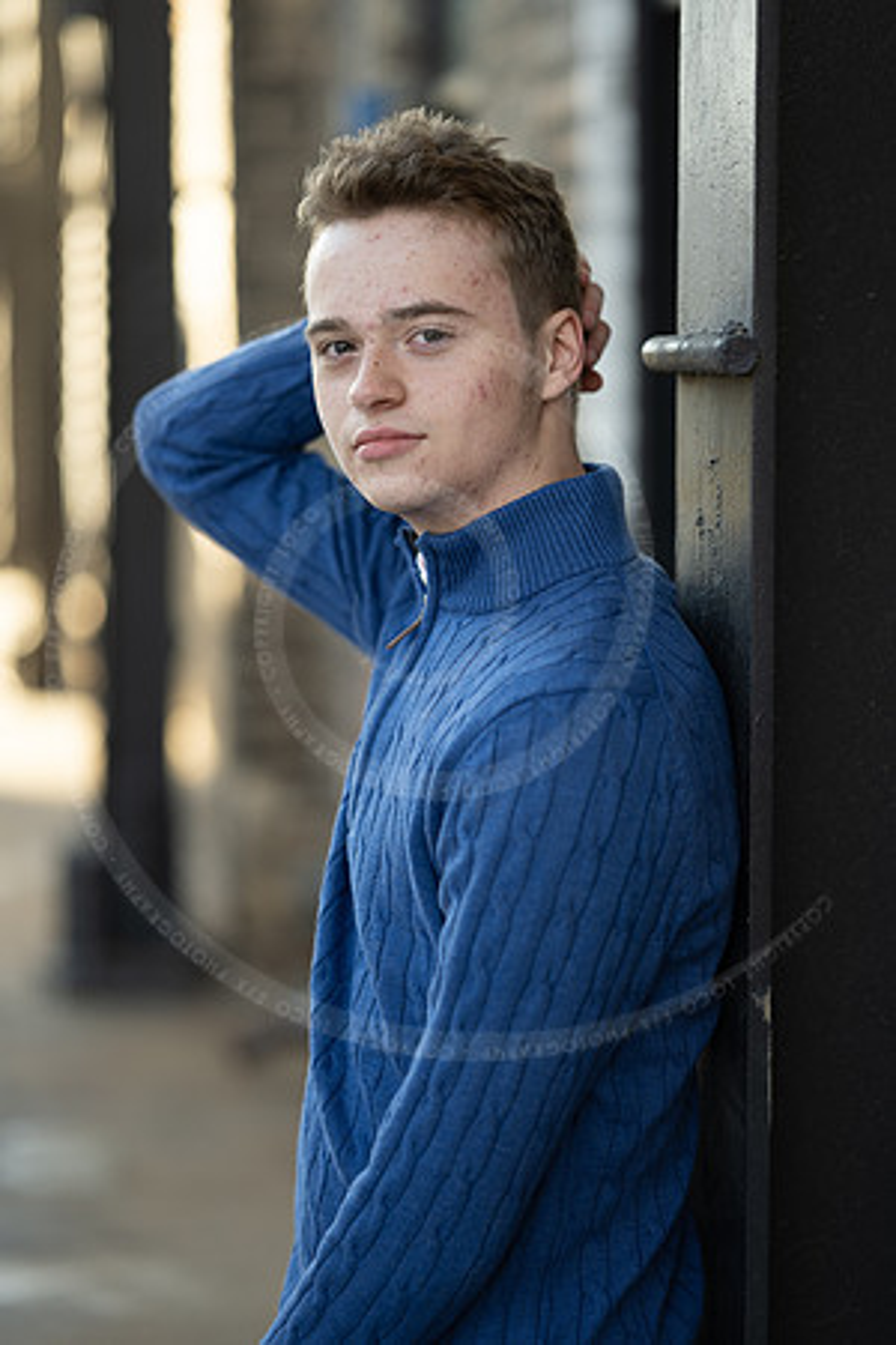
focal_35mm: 85
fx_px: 3173
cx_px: 448
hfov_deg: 16.1
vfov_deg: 23.9
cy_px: 672
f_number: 1.8
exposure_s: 1/250
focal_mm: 85
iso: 100
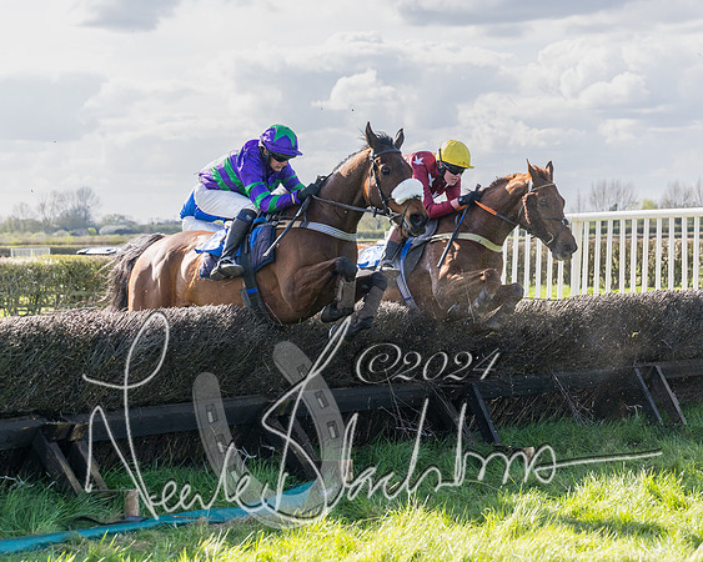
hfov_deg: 19.2
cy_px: 237
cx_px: 424
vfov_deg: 15.4
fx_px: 2072
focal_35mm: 100
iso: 400
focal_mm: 70
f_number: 4
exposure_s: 1/2000
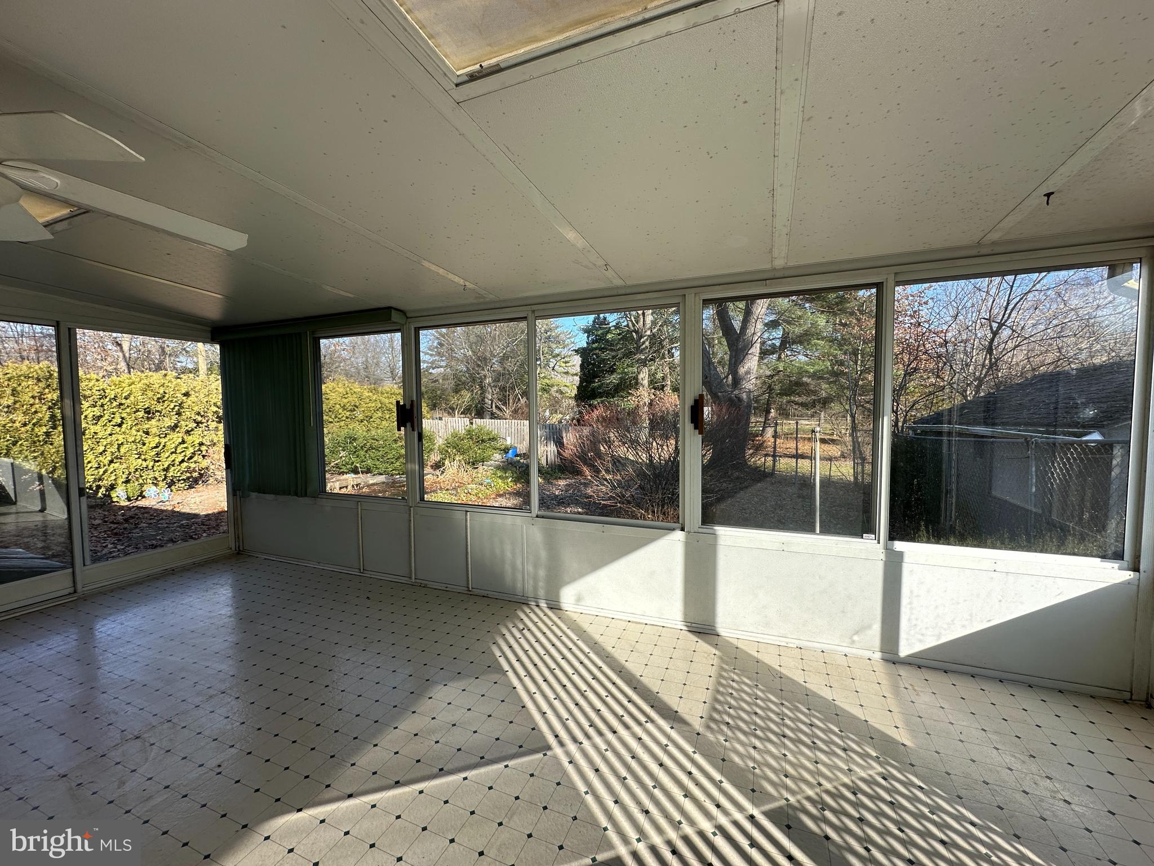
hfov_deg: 102.1
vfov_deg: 85.7
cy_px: 433
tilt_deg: -2.6
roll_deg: +0.5
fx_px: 467
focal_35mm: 14
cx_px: 577
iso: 40
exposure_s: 1/443
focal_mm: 2.22
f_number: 2.2
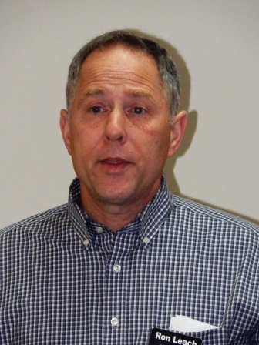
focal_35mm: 545
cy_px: 172
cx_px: 130
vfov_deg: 3.6
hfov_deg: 2.7
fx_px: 5437
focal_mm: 97.9
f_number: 5.8
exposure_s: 1/125
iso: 1250
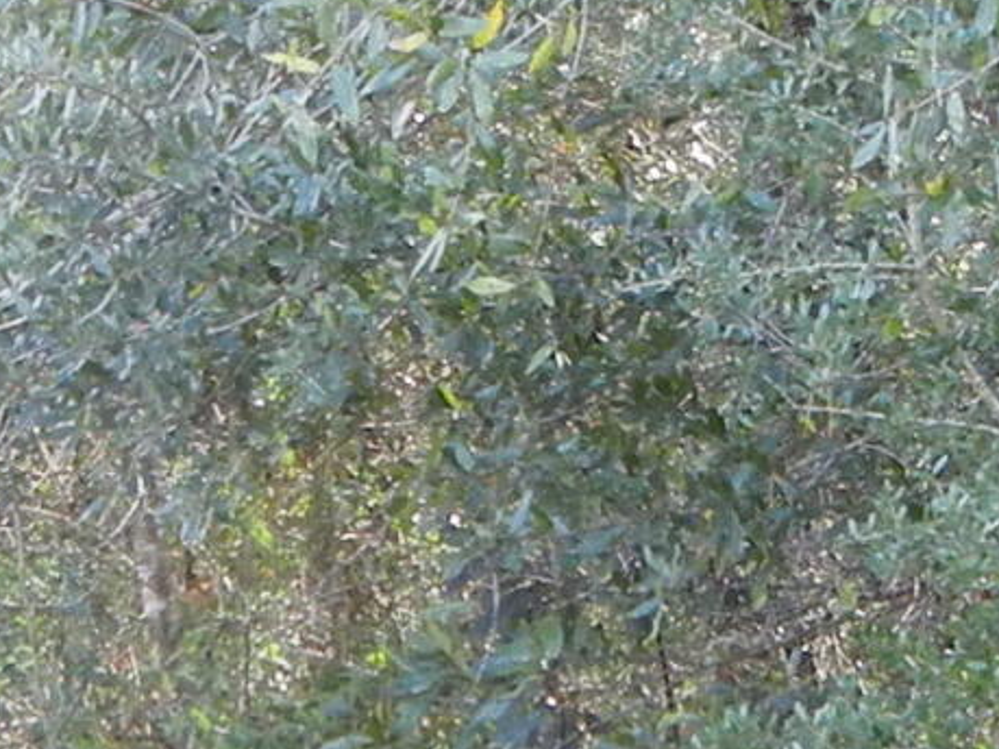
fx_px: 5655
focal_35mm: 196
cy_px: 1023
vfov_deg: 7.5
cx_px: 313
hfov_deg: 10.1
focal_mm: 5.4
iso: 230
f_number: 3.5
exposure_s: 1/94.7
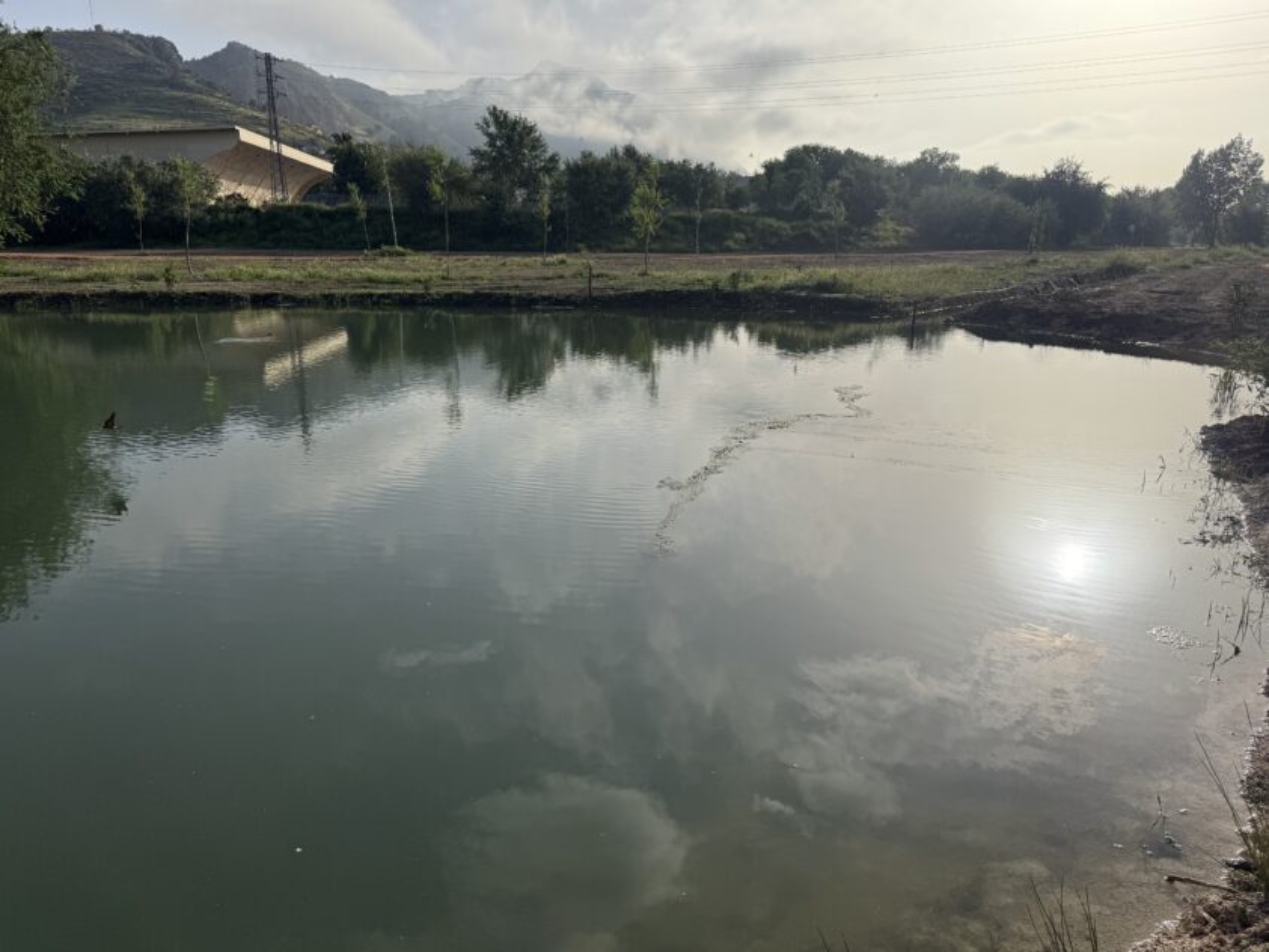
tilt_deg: -14.1
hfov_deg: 71.6
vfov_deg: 56.8
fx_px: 880
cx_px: 634
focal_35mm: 24
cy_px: 476
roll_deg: +0.2
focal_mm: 6.76
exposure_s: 1/10417
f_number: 1.78
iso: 80
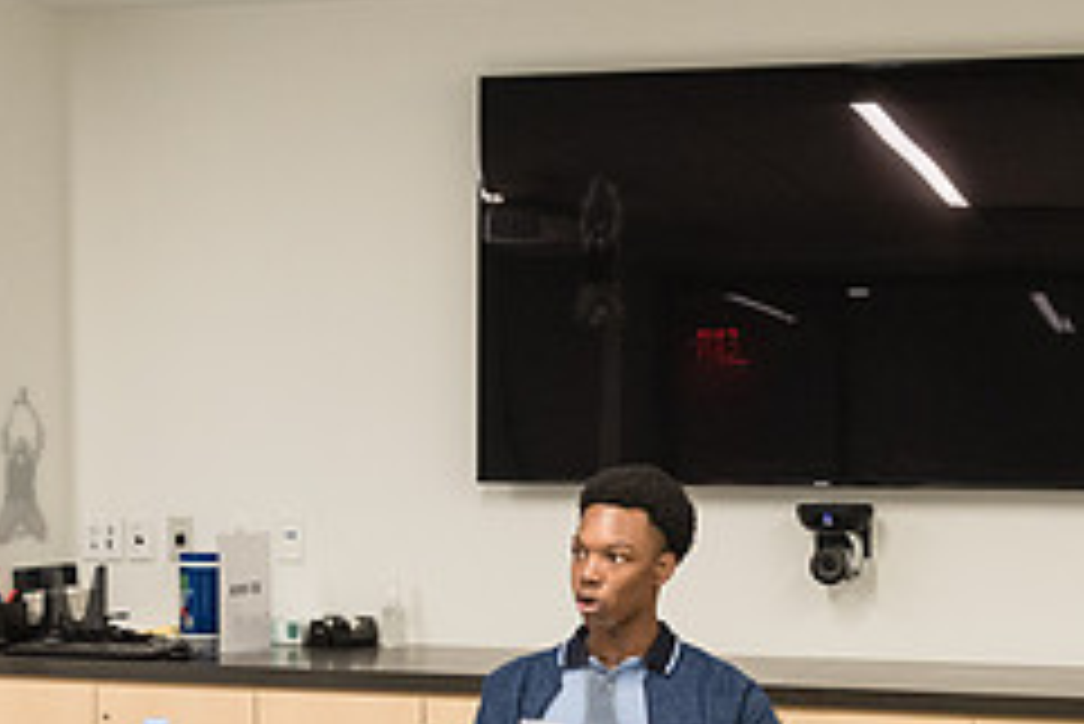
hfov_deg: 26.3
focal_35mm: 77
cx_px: 598
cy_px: 681
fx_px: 2320
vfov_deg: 17.4
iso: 2500
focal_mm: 32
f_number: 4
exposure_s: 1/320
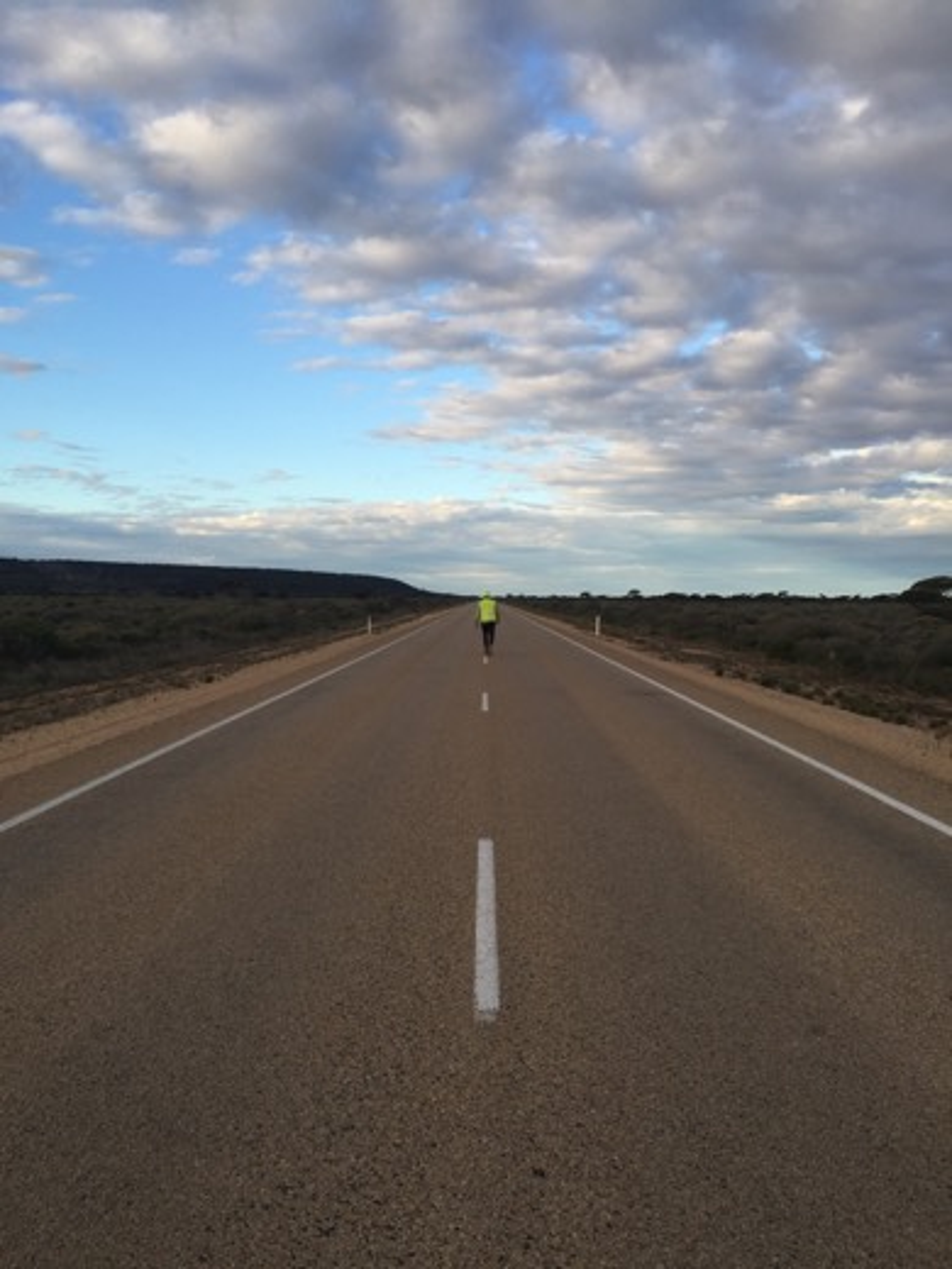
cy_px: 634
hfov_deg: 48.2
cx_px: 476
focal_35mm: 29
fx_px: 1063
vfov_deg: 61.7
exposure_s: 1/628
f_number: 2.2
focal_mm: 4.15
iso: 32
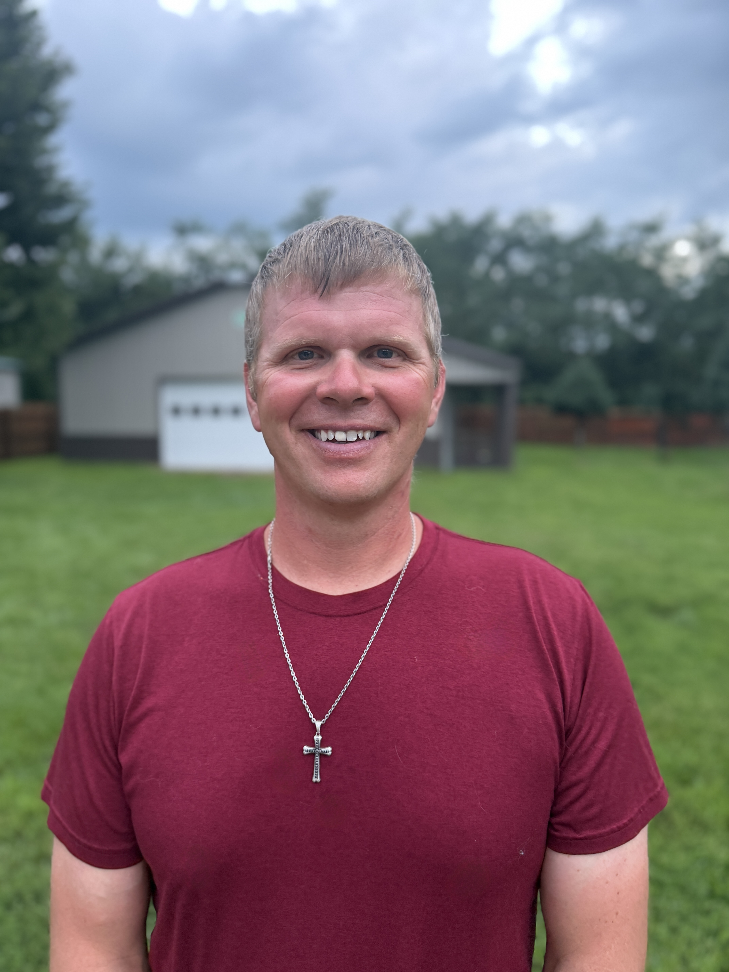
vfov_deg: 71.6
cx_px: 364
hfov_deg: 56.8
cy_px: 486
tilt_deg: -7.3
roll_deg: +0.1
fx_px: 674
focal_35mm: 24
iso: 200
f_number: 1.78
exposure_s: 1/60
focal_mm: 6.76
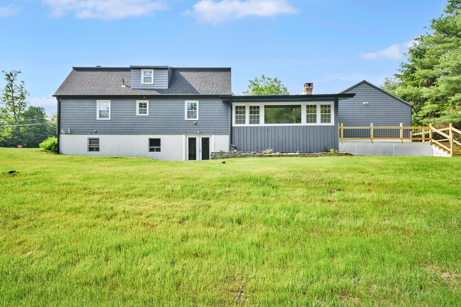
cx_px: 230
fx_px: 205
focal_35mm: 16
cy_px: 154
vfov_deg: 73.7
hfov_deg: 96.8
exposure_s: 1/640
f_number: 8
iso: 400
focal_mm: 16
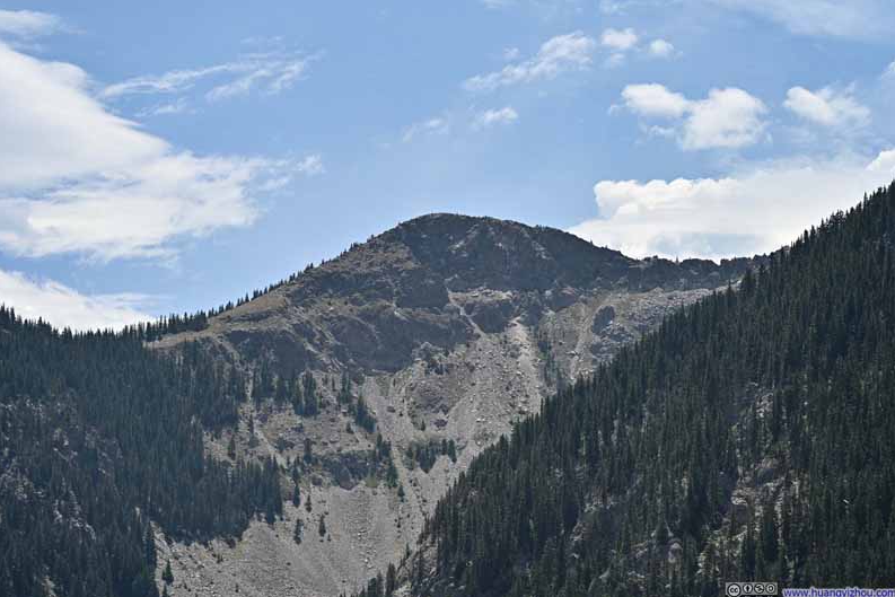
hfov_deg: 16.9
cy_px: 300
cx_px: 448
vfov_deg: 11.3
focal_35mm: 121
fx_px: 3009
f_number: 5
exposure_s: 1/1000
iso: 64
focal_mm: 120
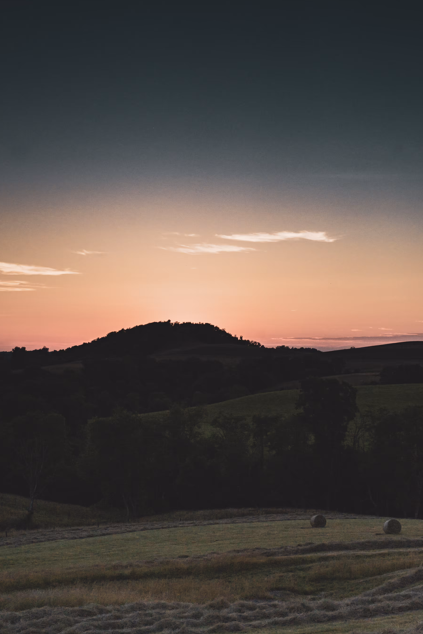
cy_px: 296
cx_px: 225
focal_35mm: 56
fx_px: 987
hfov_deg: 24.2
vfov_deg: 35.6
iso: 320
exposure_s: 1/4000
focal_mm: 50
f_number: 5.6
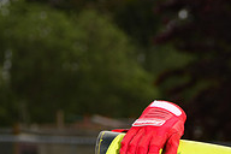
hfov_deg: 4.7
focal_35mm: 438
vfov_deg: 3.1
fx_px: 2810
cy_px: 215
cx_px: 236
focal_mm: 145
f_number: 11
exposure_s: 1/200
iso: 125
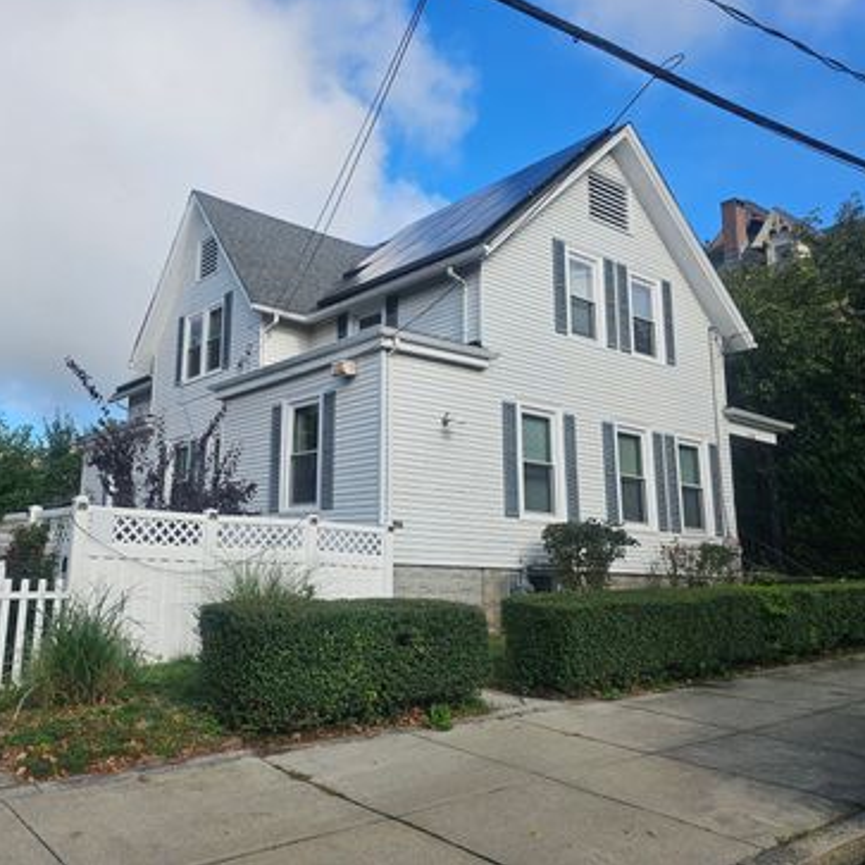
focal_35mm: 28
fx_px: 792
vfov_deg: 57.3
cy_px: 421
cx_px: 284
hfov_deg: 56.0
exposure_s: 1/724
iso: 10
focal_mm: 6.3
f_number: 1.7
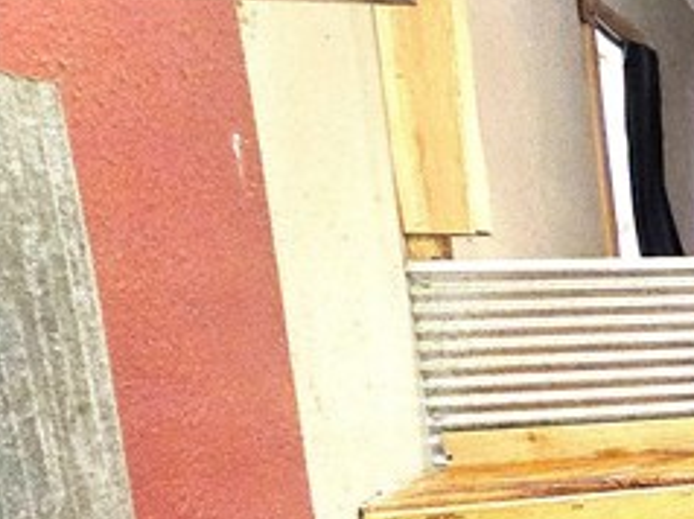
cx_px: 1484
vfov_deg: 25.4
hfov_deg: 17.8
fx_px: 1122
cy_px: 443
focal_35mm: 56
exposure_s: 1/60.2
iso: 320
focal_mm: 2.2
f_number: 2.2
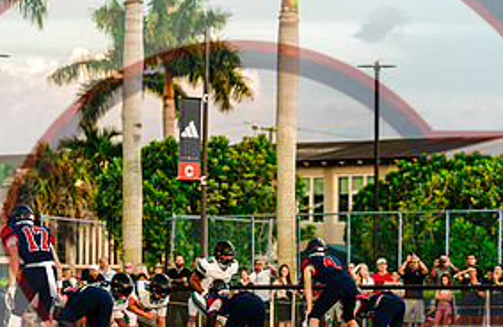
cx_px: 188
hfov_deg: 6.8
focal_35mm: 303
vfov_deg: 4.5
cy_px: 266
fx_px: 4201
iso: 1100
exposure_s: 1/1000
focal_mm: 135
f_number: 2.8
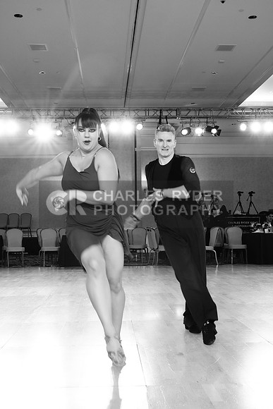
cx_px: 136
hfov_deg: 31.9
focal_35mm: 42
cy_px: 204
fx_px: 477
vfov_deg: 46.4
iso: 5000
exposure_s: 1/60
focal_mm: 42
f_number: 13
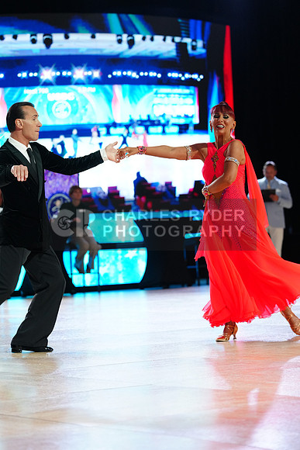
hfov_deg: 11.1
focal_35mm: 124
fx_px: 1549
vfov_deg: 16.5
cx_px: 150
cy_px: 225
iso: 2500
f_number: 4
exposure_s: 1/320
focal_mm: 124
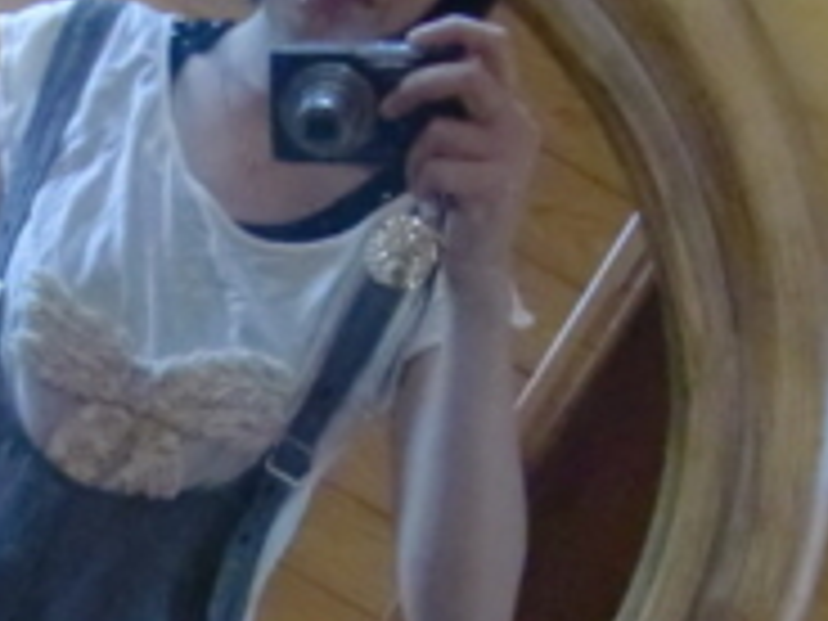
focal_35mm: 76
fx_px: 1818
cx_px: 40
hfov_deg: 24.7
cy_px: 700
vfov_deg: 18.6
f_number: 2.6
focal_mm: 4.9
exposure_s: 1/25
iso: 1600
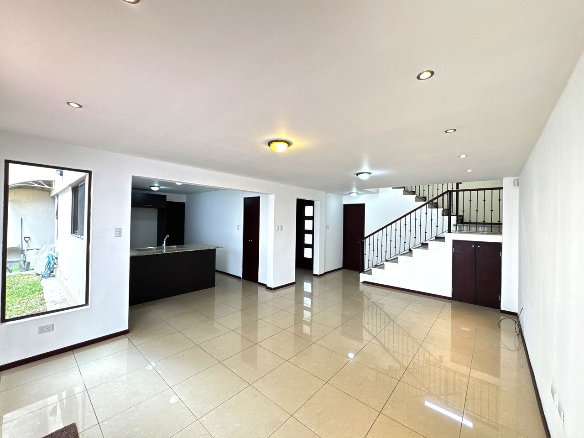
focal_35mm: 14
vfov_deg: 85.7
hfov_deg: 102.1
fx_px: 236
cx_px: 292
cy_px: 219
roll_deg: -2.0
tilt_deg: +0.7
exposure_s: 1/60
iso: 160
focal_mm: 2.22
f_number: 2.2
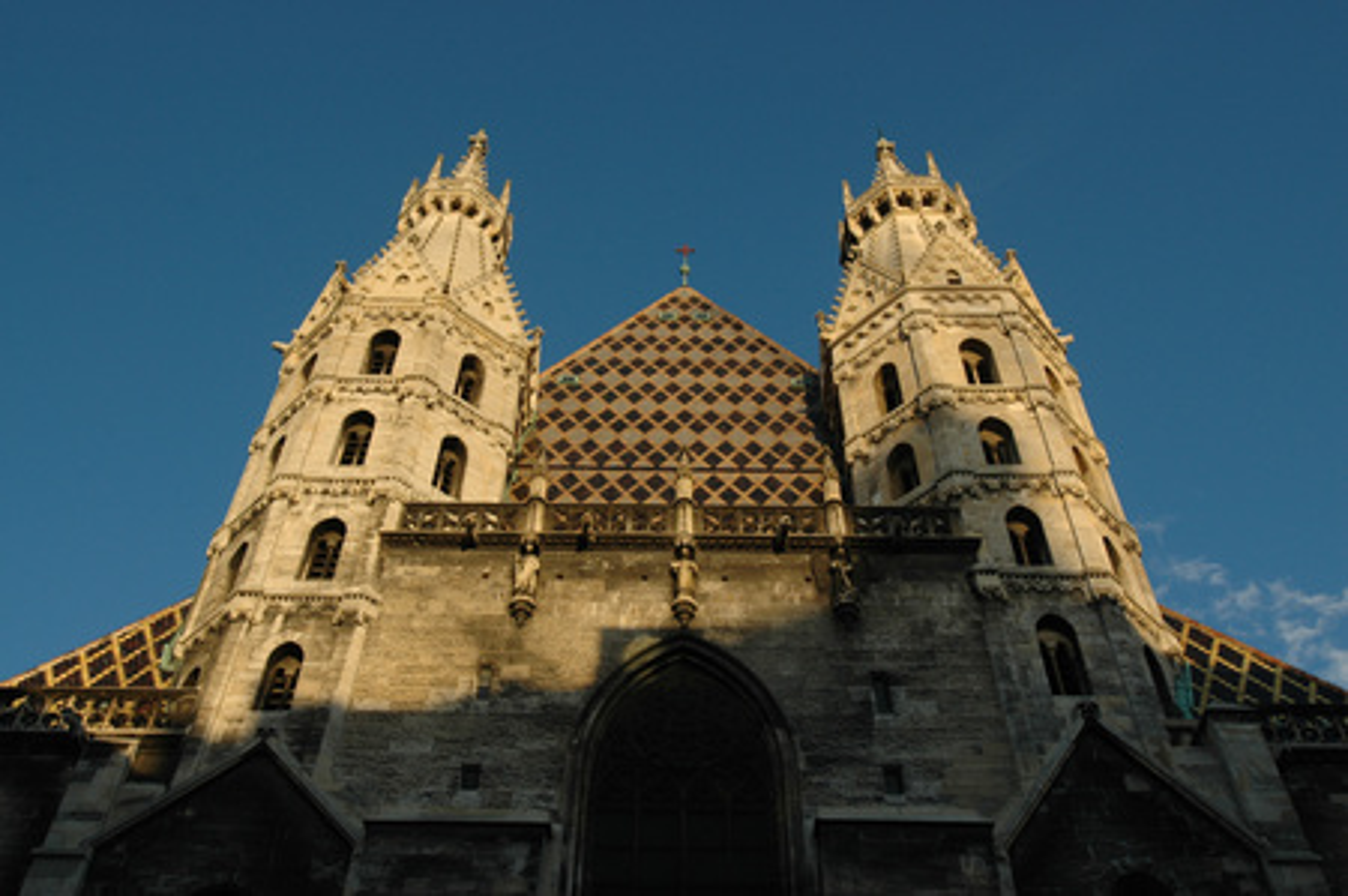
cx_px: 674
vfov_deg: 36.8
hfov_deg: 53.2
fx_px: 1347
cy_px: 448
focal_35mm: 36
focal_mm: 24
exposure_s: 1/250
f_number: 8
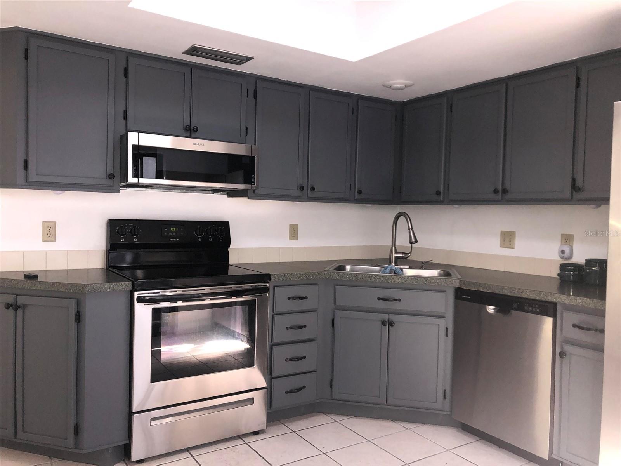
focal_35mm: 28
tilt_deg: -2.4
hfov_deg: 63.4
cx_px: 310
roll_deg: -0.8
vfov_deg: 49.7
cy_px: 233
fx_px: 502
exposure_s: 1/120
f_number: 1.8
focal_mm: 3.99
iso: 40
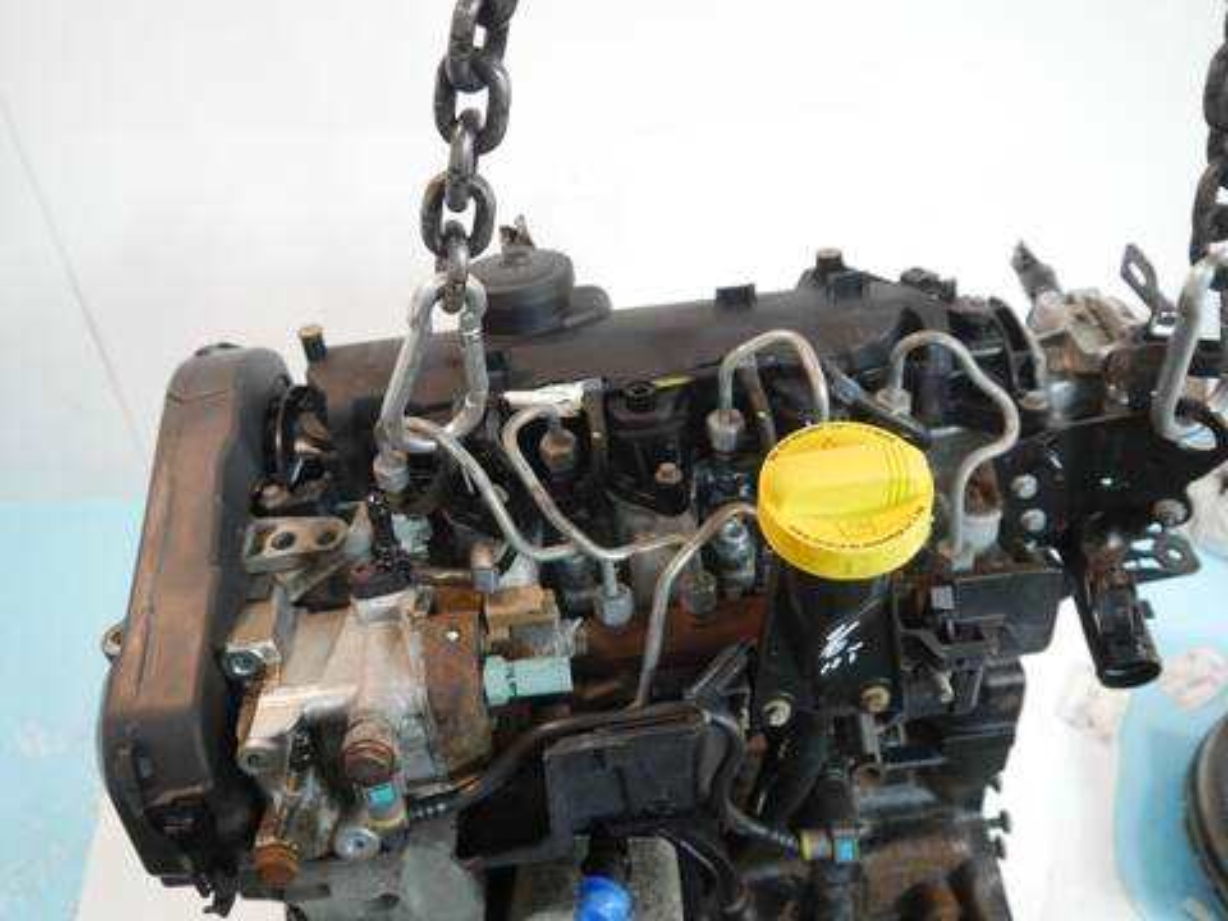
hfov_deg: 63.4
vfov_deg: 49.7
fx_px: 993
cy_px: 460
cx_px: 614
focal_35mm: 28
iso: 1000
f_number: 3.5
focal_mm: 14
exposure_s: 1/125
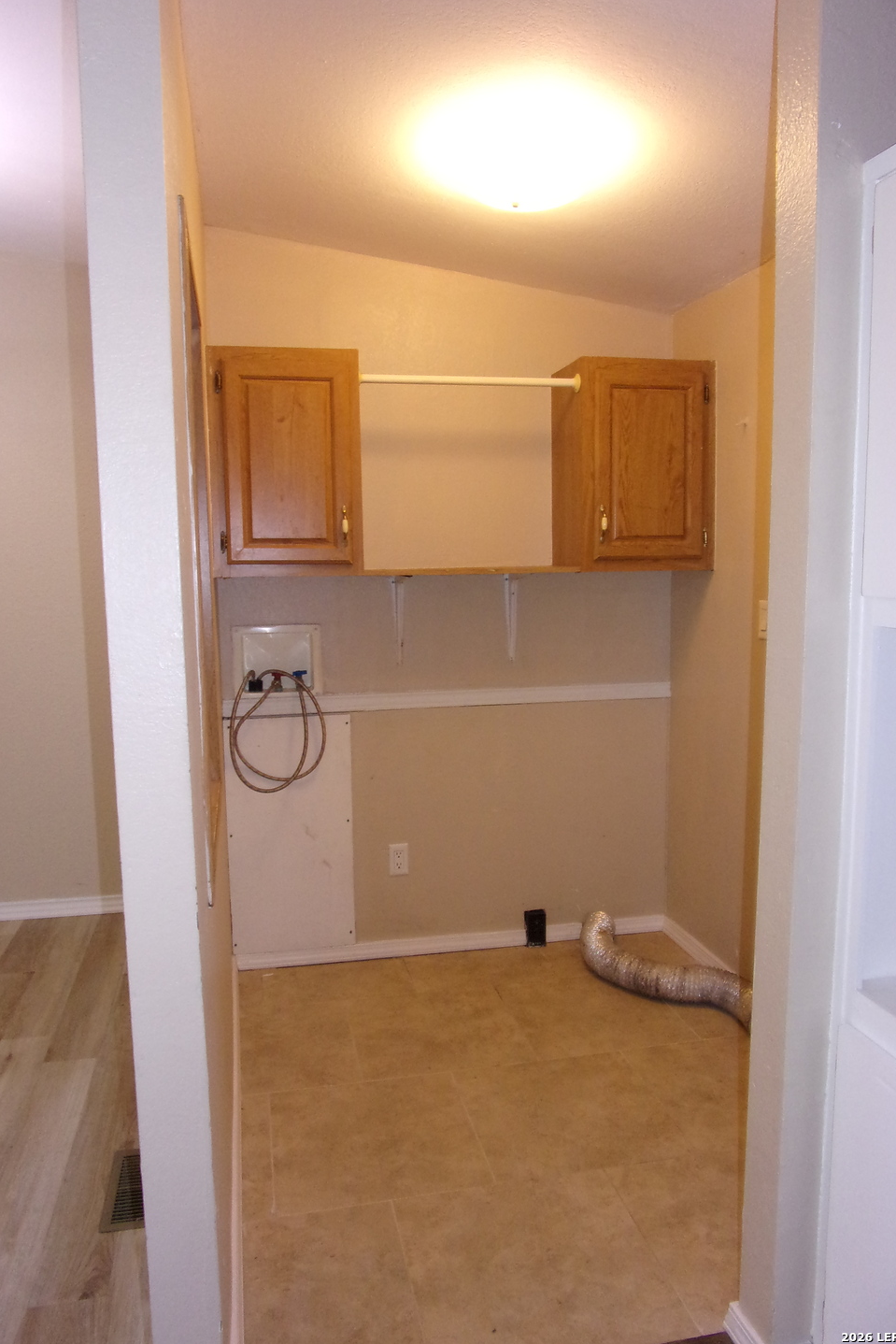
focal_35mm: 25
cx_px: 435
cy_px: 672
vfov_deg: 71.5
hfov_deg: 51.3
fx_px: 933
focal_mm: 4.3
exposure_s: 1/34
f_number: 3.3
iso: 200
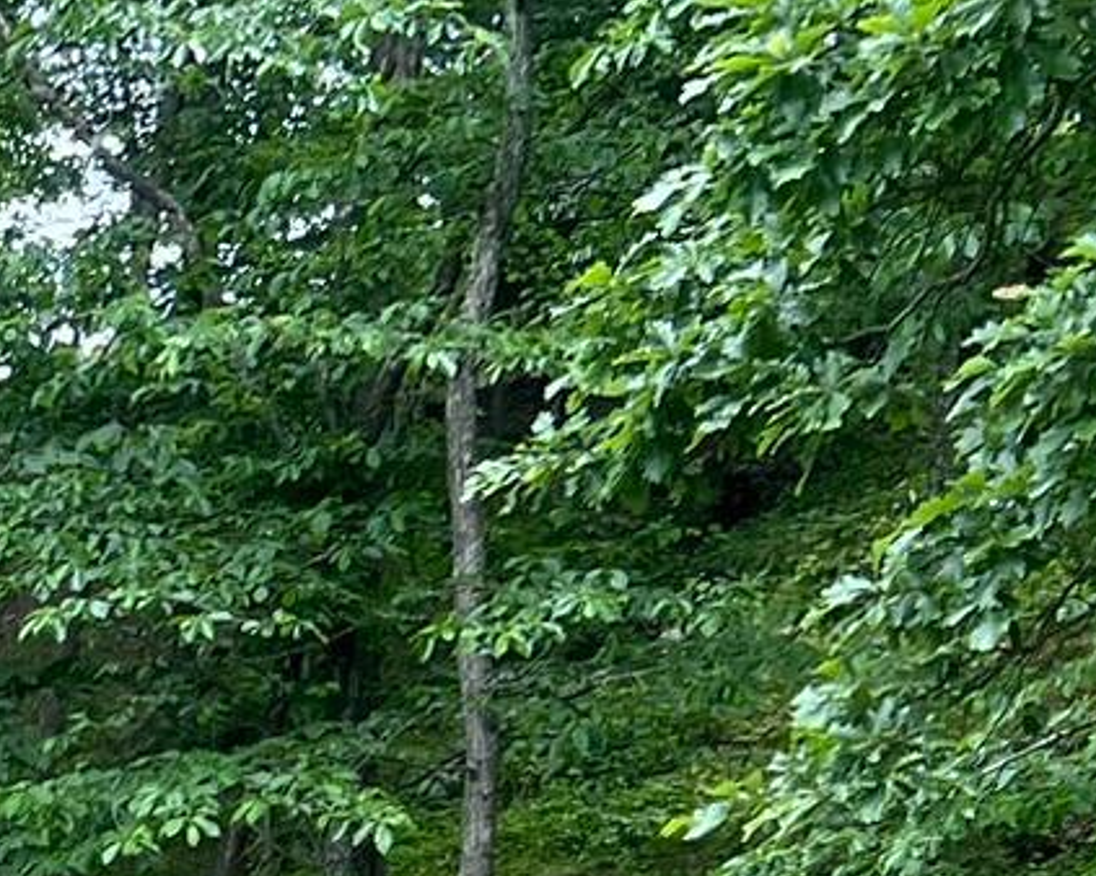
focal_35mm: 123
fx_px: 3988
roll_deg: +2.4
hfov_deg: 13.6
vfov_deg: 11.1
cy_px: 1858
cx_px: -1026
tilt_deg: -7.4
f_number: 1.5
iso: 50
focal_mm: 5.7
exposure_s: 1/718
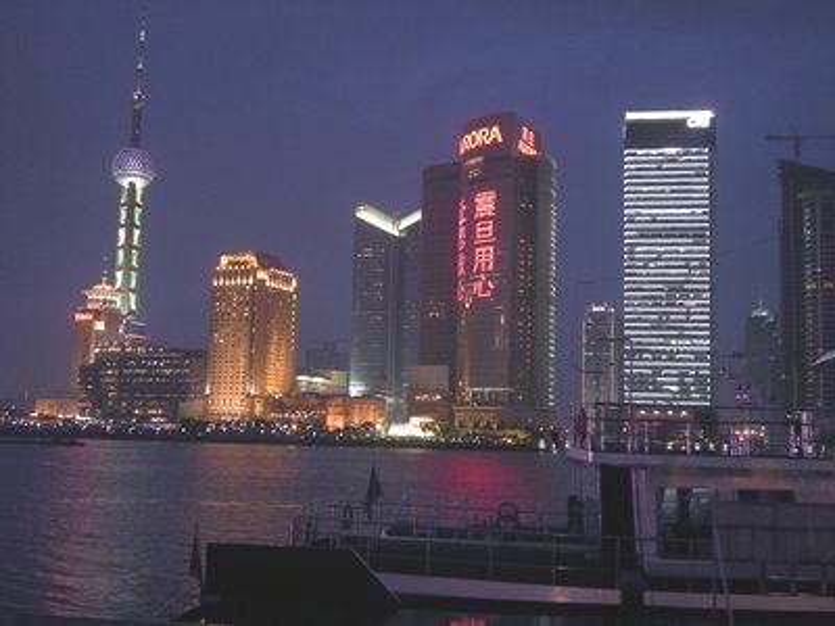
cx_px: 418
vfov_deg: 32.2
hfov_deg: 42.1
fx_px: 1085
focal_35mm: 45
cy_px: 313
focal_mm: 7.5
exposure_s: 1/9.1
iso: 400
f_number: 3.5
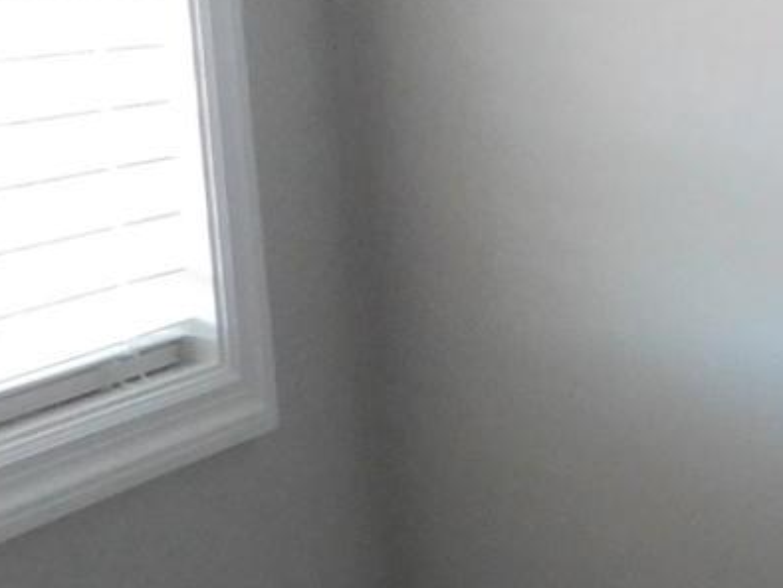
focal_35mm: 145
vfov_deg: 10.2
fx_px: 3283
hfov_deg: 11.9
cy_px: 398
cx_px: 1655
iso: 360
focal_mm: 4.9
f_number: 3.2
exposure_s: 1/30
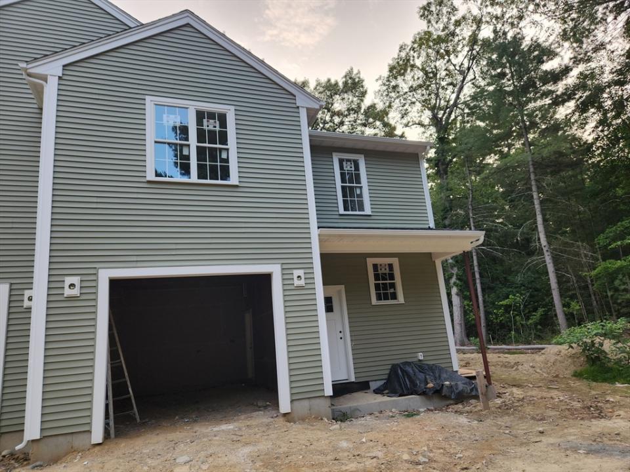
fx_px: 419
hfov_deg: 73.9
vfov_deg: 58.9
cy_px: 236
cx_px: 315
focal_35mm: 23
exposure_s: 1/180
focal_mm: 5.4
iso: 50
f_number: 1.8
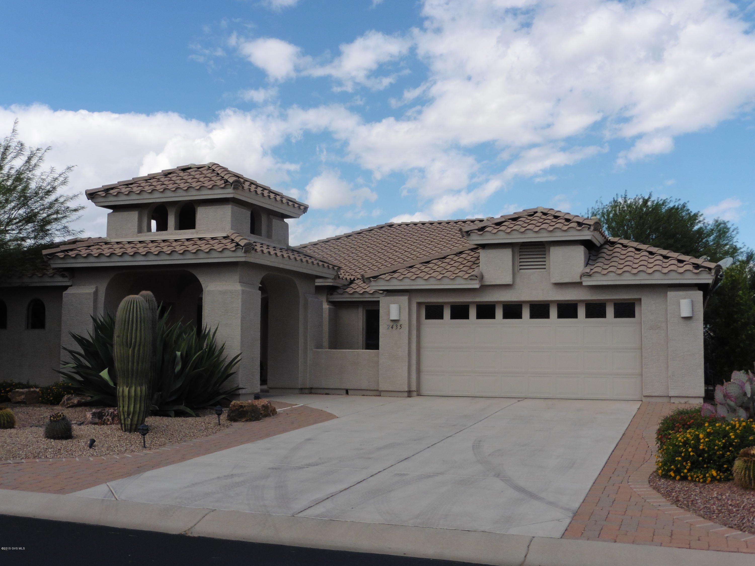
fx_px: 851
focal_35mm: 39
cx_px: 378
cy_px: 283
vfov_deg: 36.8
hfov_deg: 47.9
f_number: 5
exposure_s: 1/1000
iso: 100
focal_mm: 6.9
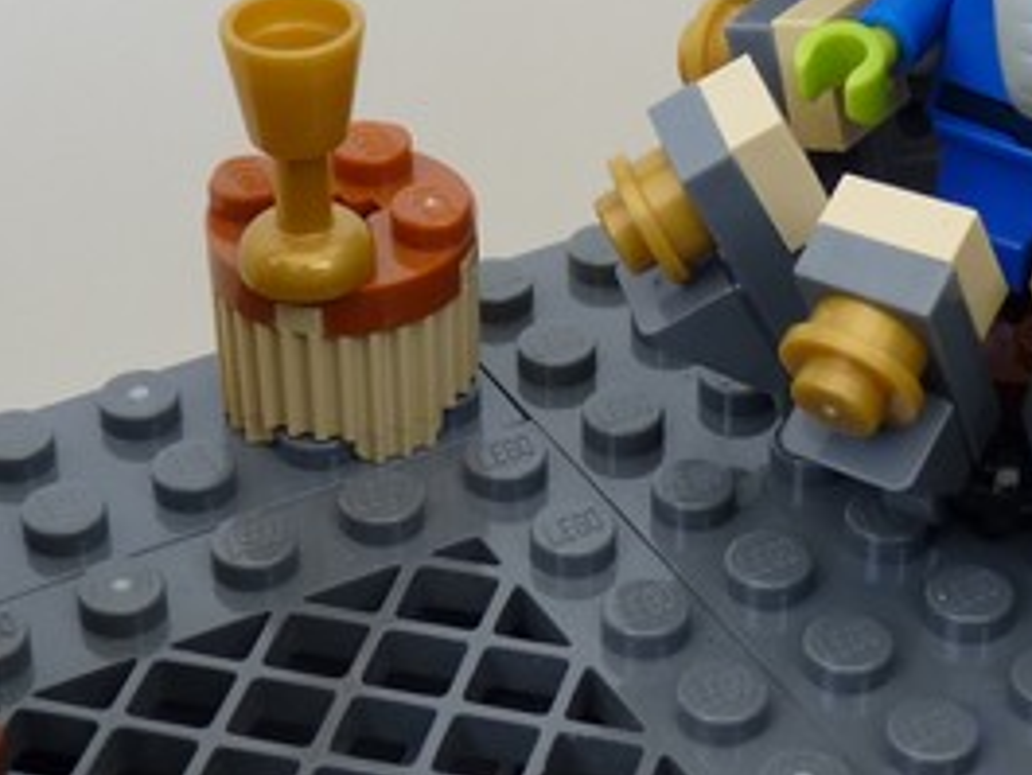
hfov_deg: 23.7
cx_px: 304
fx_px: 2446
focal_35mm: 82
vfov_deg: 17.9
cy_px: 160
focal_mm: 6
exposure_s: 1/30
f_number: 3
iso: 80
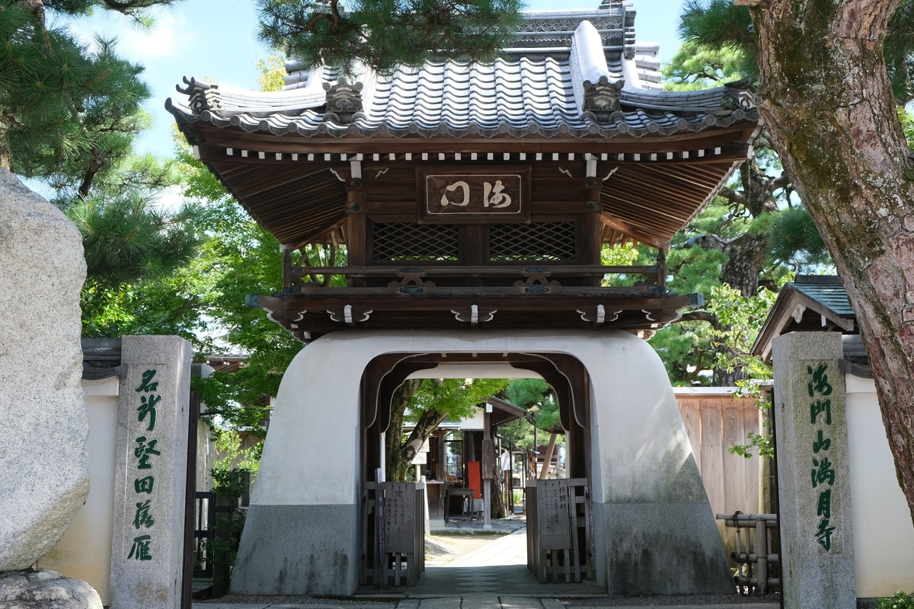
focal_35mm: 42
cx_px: 457
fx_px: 1066
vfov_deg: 31.9
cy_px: 304
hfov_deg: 46.4
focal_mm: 27.7
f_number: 5
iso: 320
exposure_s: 1/200
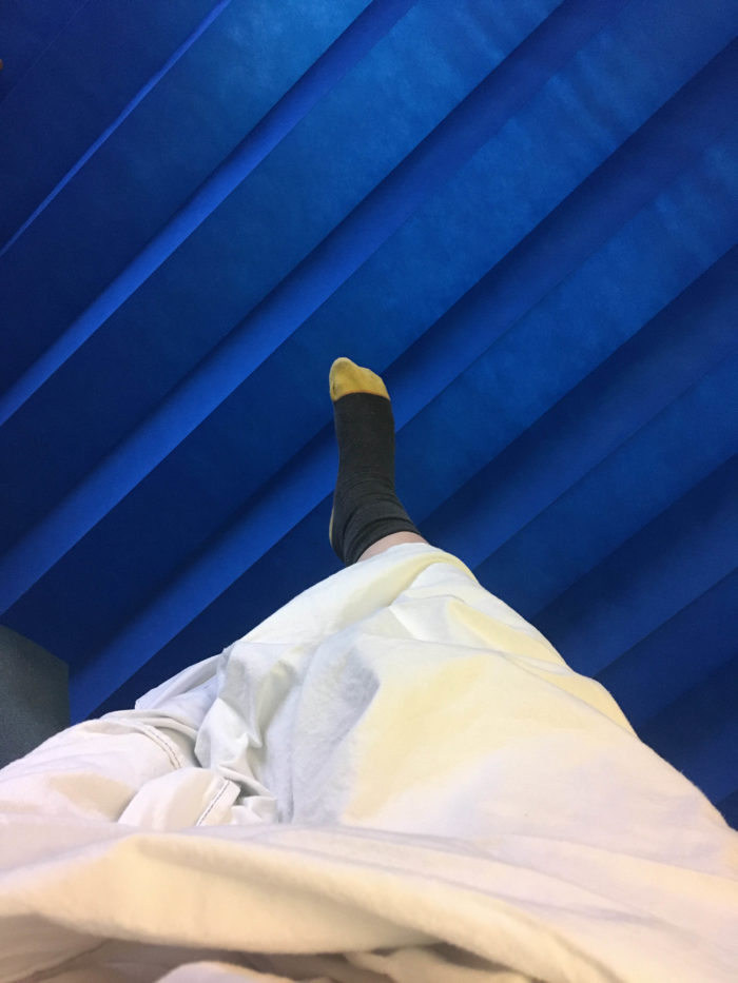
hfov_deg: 48.2
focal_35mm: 29
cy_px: 492
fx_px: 824
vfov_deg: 61.7
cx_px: 369
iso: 250
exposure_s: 1/17
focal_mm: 4.15
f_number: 2.2
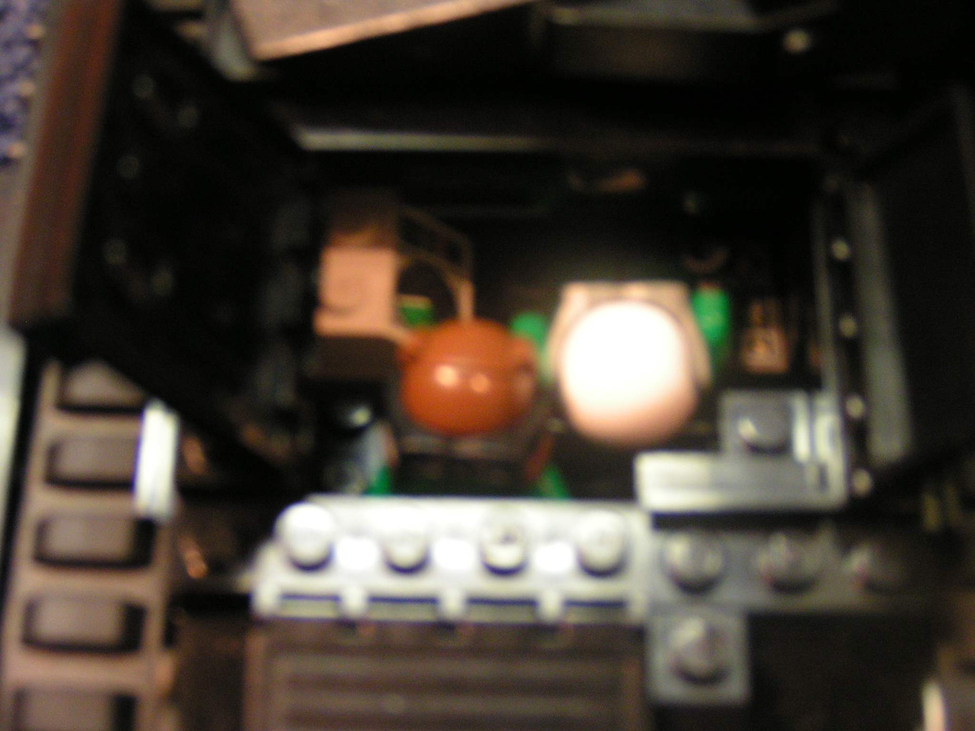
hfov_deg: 32.2
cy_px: 366
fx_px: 1690
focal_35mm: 60
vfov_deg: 24.4
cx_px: 488
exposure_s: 1/6
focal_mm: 9.2
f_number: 3.2
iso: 200
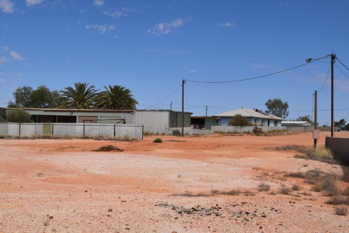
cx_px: 174
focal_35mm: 48
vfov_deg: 28.1
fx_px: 465
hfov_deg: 41.1
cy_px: 116
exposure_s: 1/640
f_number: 13
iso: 200
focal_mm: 32
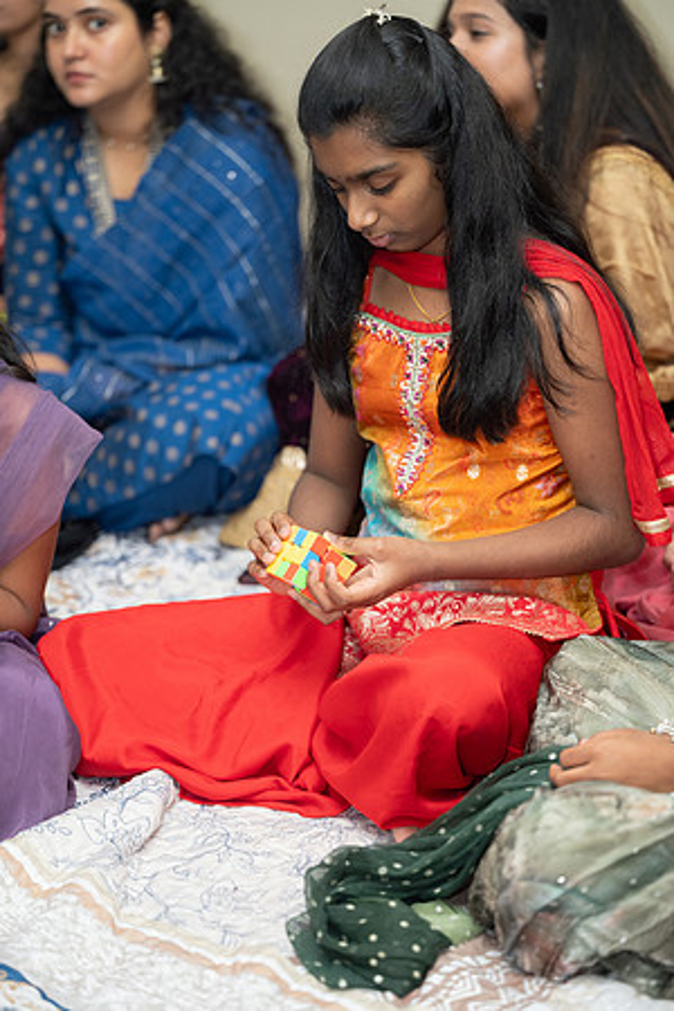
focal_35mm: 98
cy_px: 506
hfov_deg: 14.0
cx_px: 337
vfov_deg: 20.8
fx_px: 2752
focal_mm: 98
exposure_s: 1/200
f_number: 2.8
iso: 500
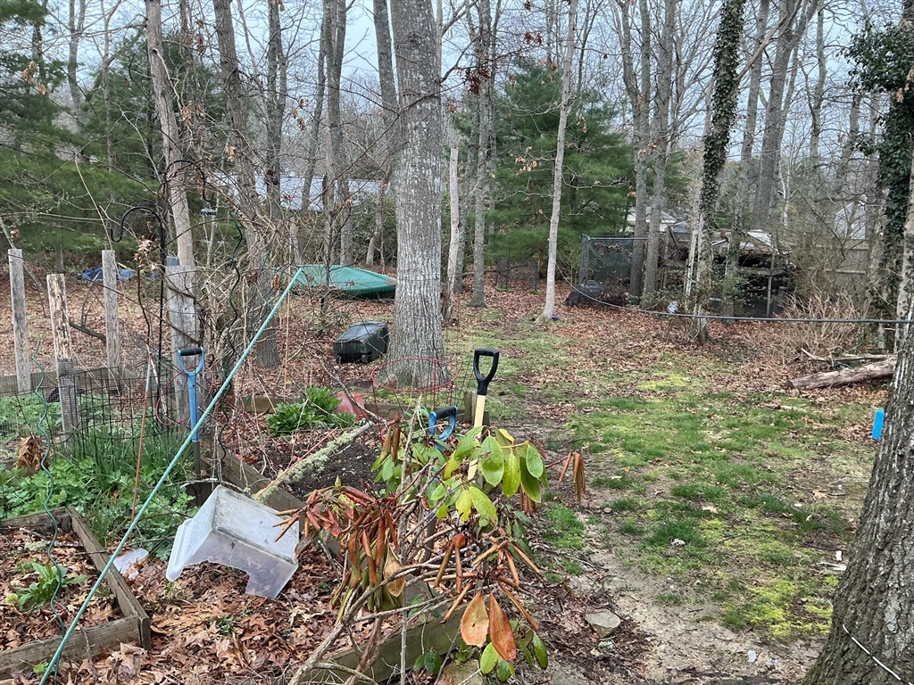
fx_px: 739
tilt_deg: -11.6
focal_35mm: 28
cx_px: 457
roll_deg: -2.0
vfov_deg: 49.7
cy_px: 342
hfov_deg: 63.4
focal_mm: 3
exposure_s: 1/120
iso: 40
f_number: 1.8
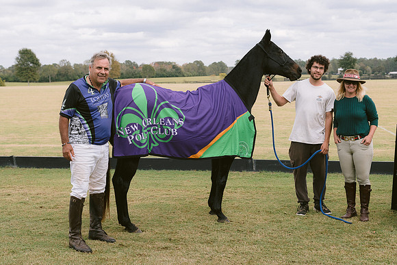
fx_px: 551
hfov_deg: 39.6
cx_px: 198
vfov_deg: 27.0
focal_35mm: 50
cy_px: 132
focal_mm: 50
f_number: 5.6
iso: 200
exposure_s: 1/1000
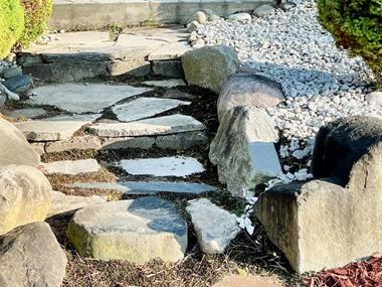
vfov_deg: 19.6
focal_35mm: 70
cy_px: -66
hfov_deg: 27.4
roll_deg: +1.7
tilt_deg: -4.0
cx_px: 97
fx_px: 772
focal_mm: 5.7
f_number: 1.5
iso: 50
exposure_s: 1/991
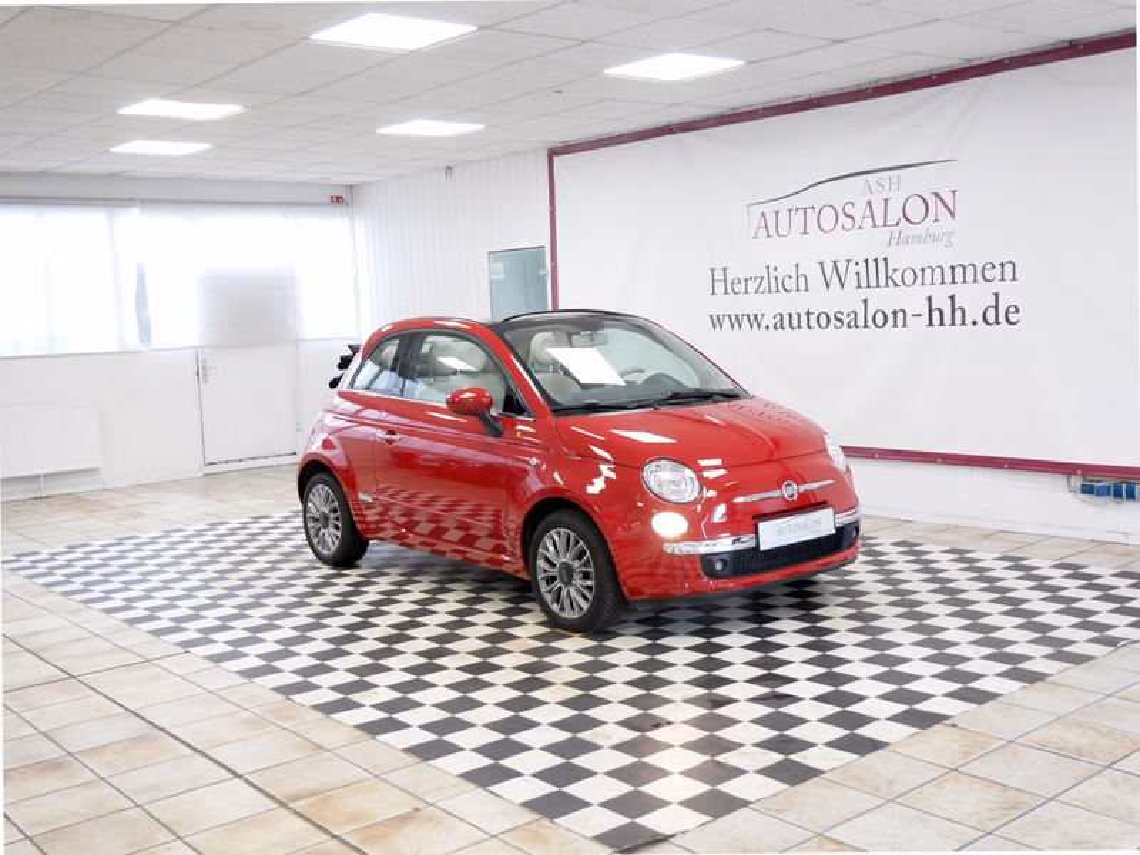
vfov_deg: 39.7
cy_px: 428
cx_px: 570
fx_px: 1186
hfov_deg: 51.4
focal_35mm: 36
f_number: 3.9
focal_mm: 18
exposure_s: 1/60
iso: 640
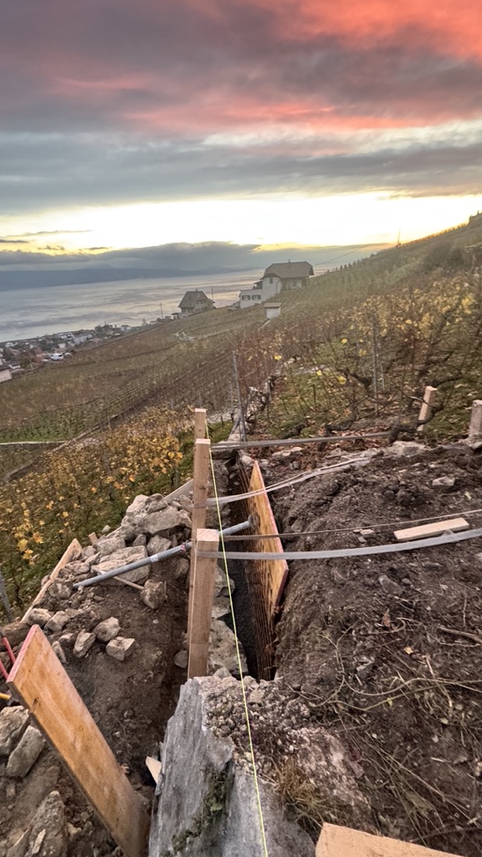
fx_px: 364
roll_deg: +4.3
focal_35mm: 16
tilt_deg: -21.1
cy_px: 432
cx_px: 201
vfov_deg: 99.4
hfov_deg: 66.6
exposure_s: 1/60
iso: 640
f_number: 2.2
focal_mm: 2.22
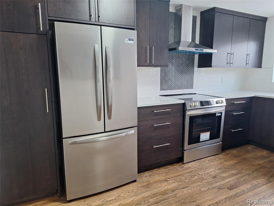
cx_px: 137
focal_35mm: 23
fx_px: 182
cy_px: 103
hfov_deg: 73.9
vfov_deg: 58.9
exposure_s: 1/40
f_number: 1.8
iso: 100
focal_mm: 5.54
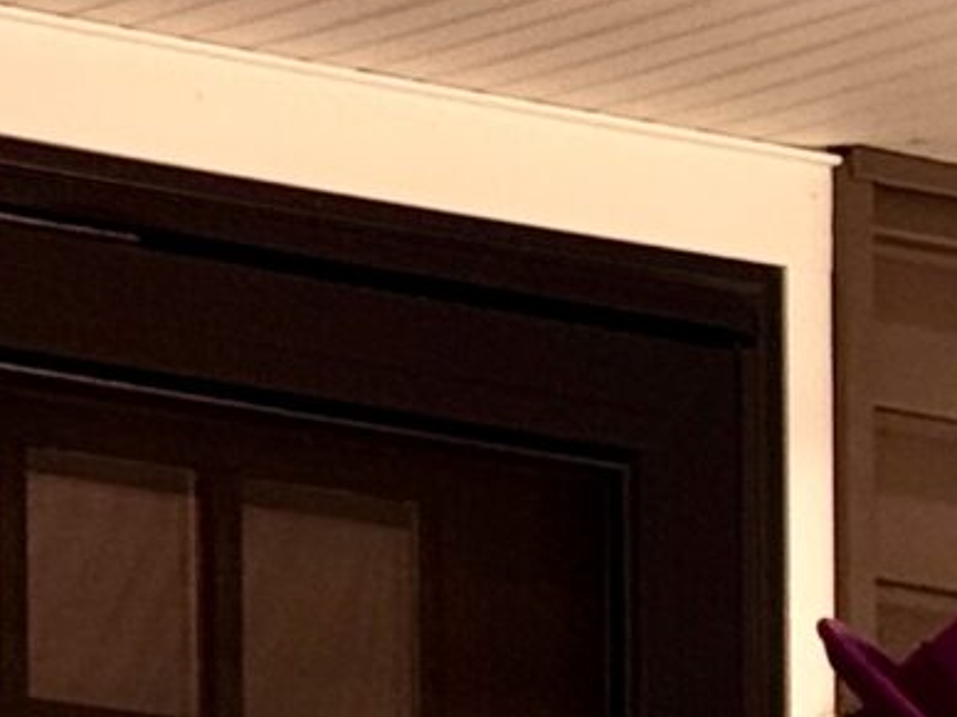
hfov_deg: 6.2
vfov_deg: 4.5
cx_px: 570
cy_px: 2057
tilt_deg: +1.2
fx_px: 8764
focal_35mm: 317
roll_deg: +0.1
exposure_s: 1/774
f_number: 1.78
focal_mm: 6.76
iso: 64
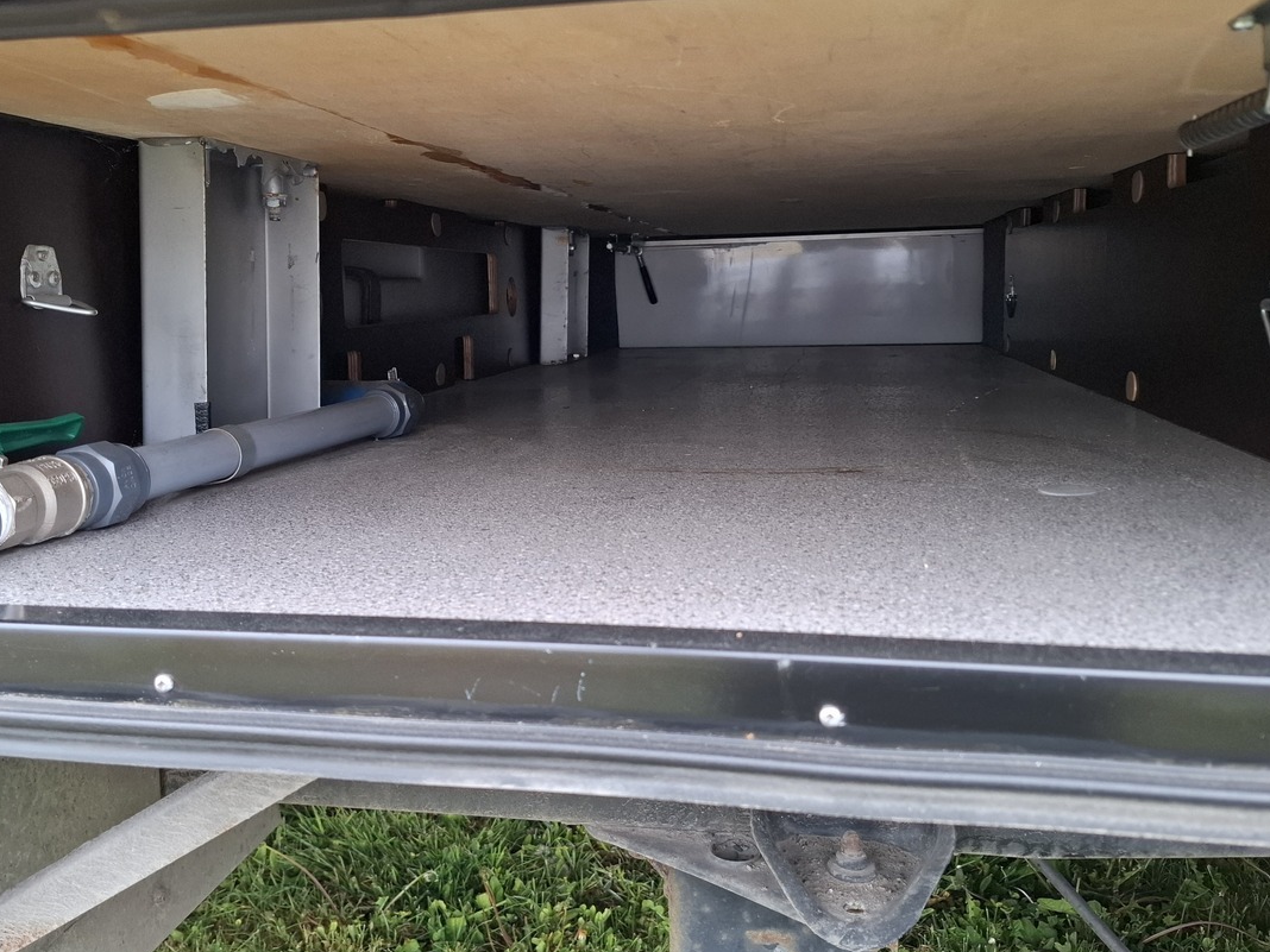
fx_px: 1137
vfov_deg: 45.3
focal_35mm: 31
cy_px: 411
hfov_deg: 58.2
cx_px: 561
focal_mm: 5.54
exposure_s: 1/100
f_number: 1.8
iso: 80
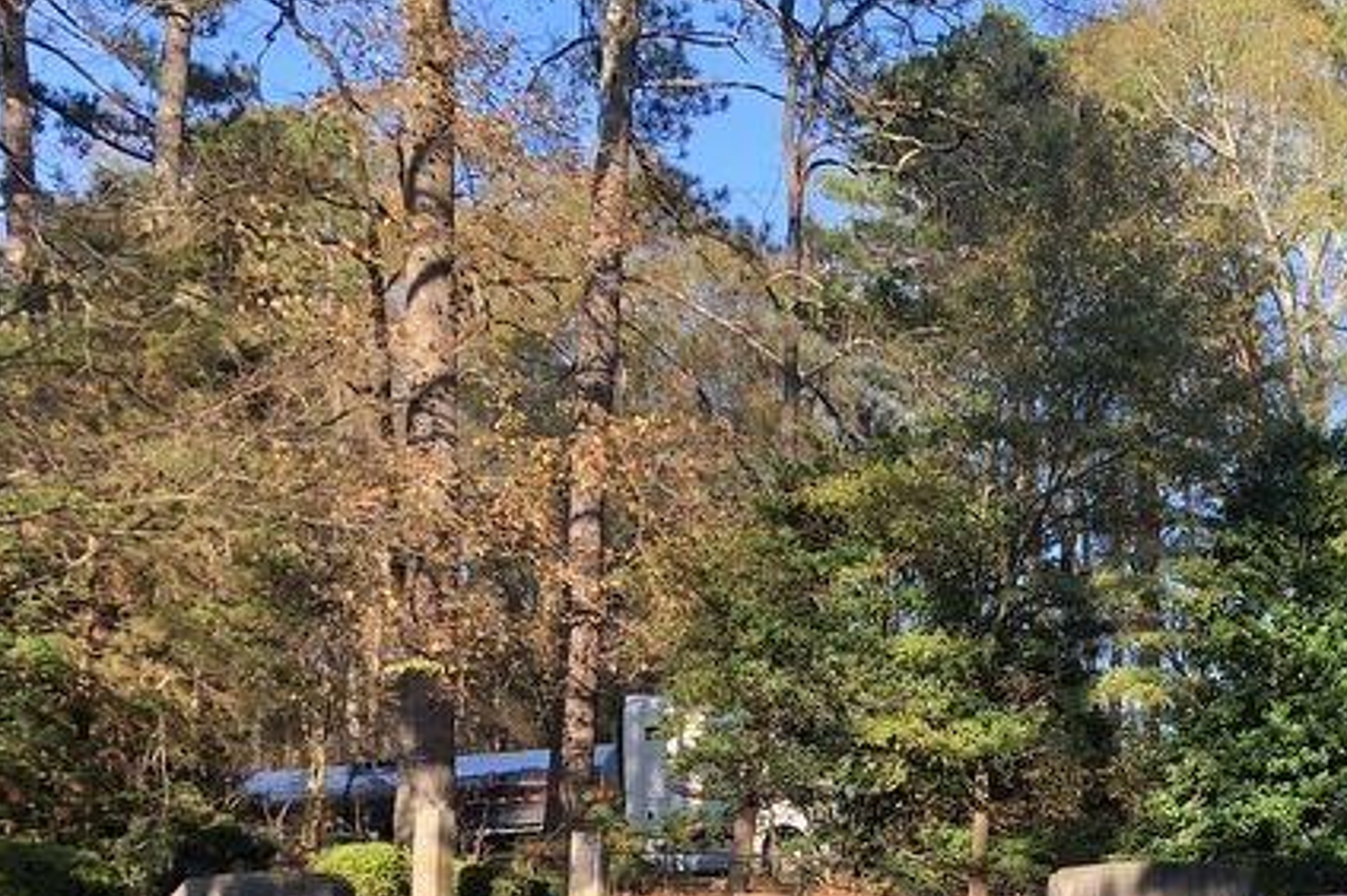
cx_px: 1086
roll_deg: +1.6
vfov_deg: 23.6
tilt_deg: +2.5
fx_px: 2056
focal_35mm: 55
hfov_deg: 35.1
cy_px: 880
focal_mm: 4
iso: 20
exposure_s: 1/173
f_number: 1.8
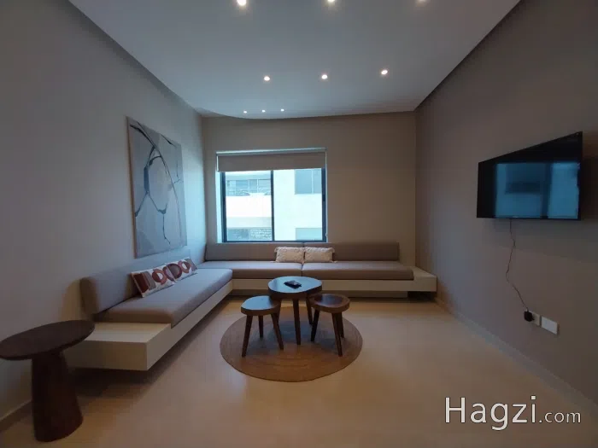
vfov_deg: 89.9
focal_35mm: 13
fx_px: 225
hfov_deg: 106.2
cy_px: 224
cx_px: 299
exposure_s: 1/50
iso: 101
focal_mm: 1.3
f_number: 2.2
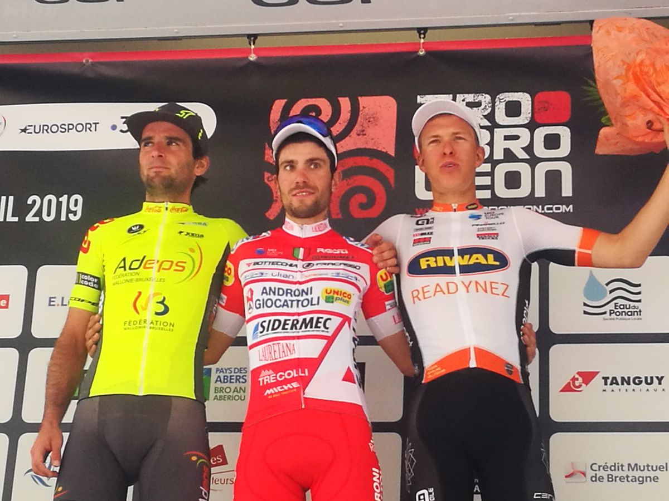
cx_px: 334
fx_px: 1759
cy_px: 250
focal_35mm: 91
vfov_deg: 16.2
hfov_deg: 21.5
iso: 50
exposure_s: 1/100
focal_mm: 4.5
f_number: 2.2
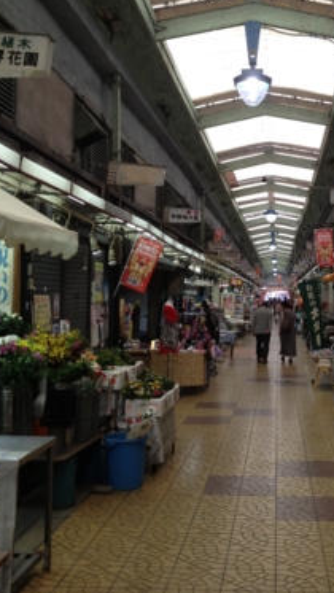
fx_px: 724
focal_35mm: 46
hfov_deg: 25.6
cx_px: 258
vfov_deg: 44.3
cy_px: 237
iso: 80
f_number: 2.4
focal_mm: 4.28
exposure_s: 1/40
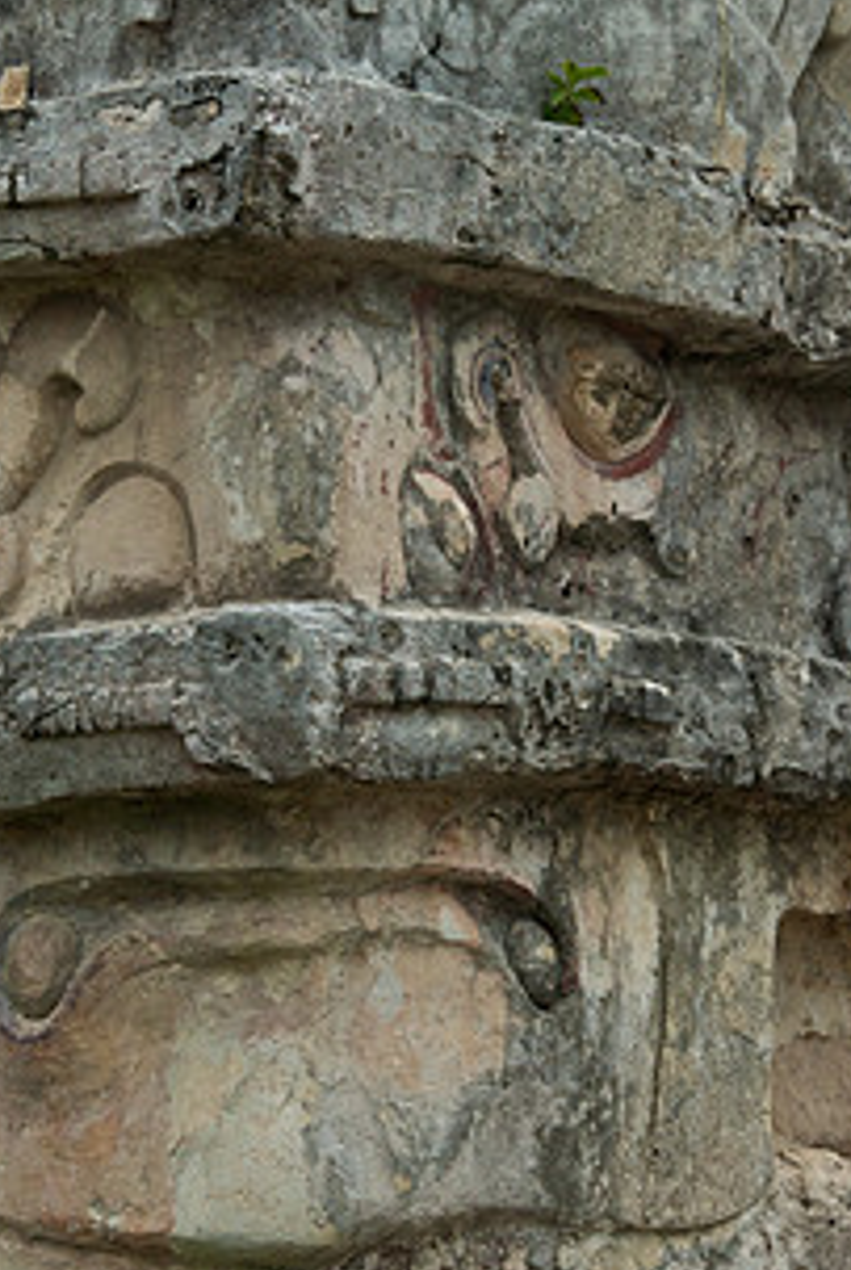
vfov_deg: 11.5
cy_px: 599
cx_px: 237
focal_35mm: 178
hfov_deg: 7.7
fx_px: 6290
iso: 400
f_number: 13
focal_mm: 80
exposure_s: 1/100
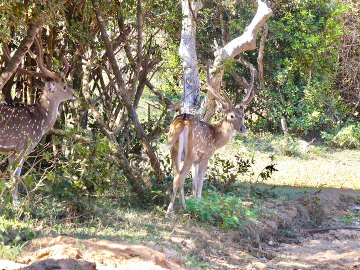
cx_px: 180
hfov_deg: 7.0
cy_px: 135
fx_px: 2933
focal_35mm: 282
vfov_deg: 5.3
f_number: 5.7
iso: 200
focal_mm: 50.5
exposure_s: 1/100
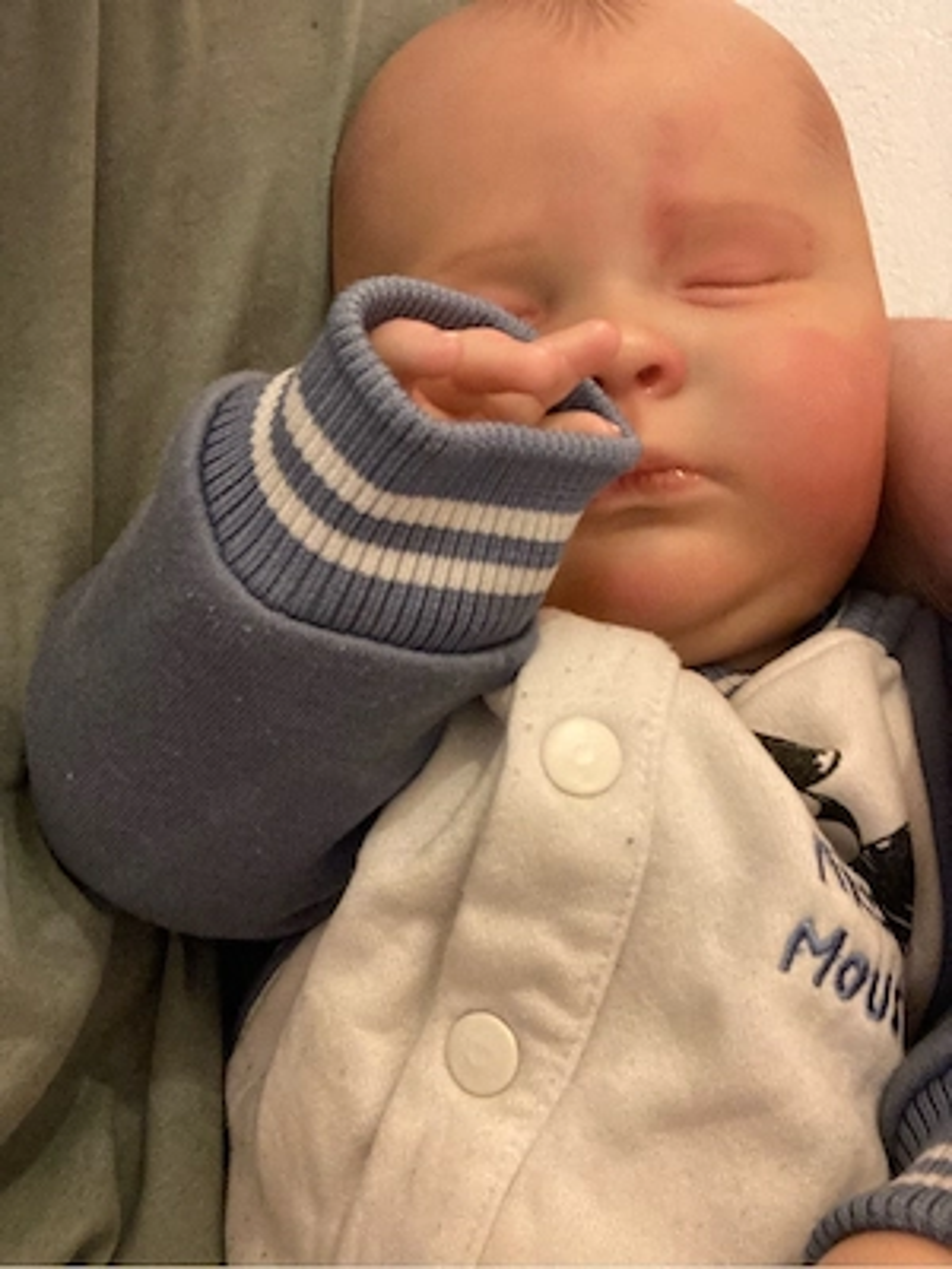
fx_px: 1173
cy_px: 634
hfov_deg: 44.2
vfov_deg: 56.8
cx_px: 476
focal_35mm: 32
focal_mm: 2.87
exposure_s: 1/20
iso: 500
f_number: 2.2
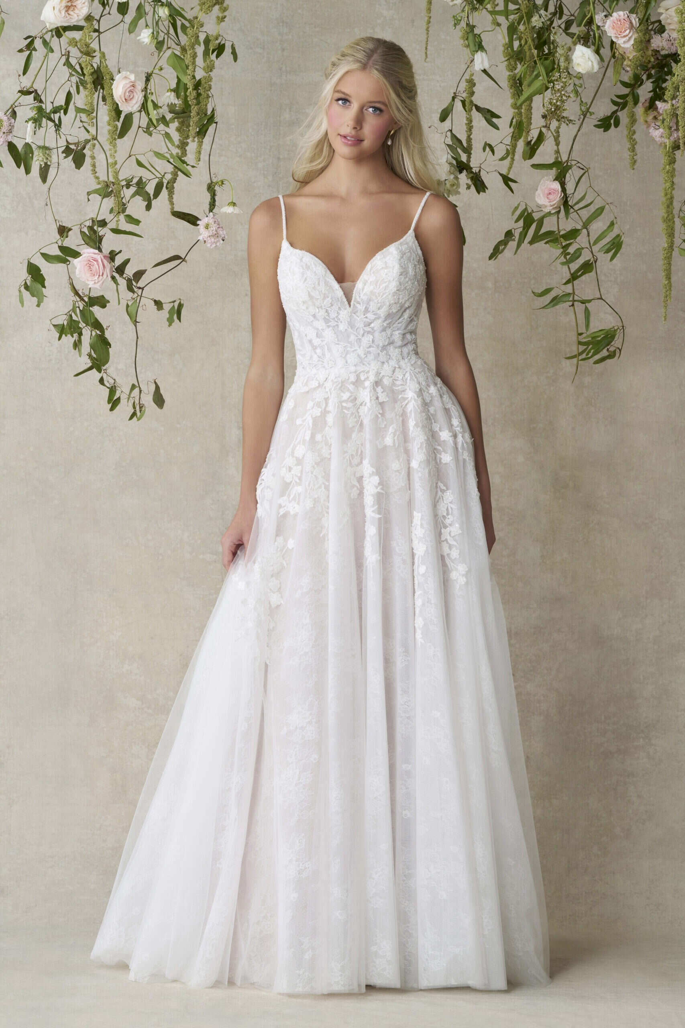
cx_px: 342
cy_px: 514
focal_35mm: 139
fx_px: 3968
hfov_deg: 9.9
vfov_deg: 14.8
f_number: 10
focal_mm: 139
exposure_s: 1/125
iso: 320
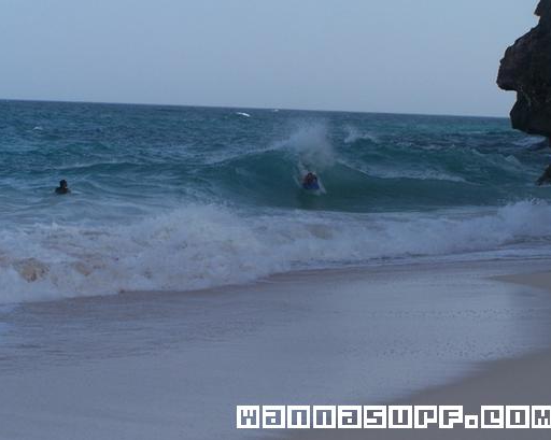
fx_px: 1793
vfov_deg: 14.0
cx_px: 276
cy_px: 221
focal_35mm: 110
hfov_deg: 17.5
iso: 80
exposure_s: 1/640
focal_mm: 17.5
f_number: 4.5
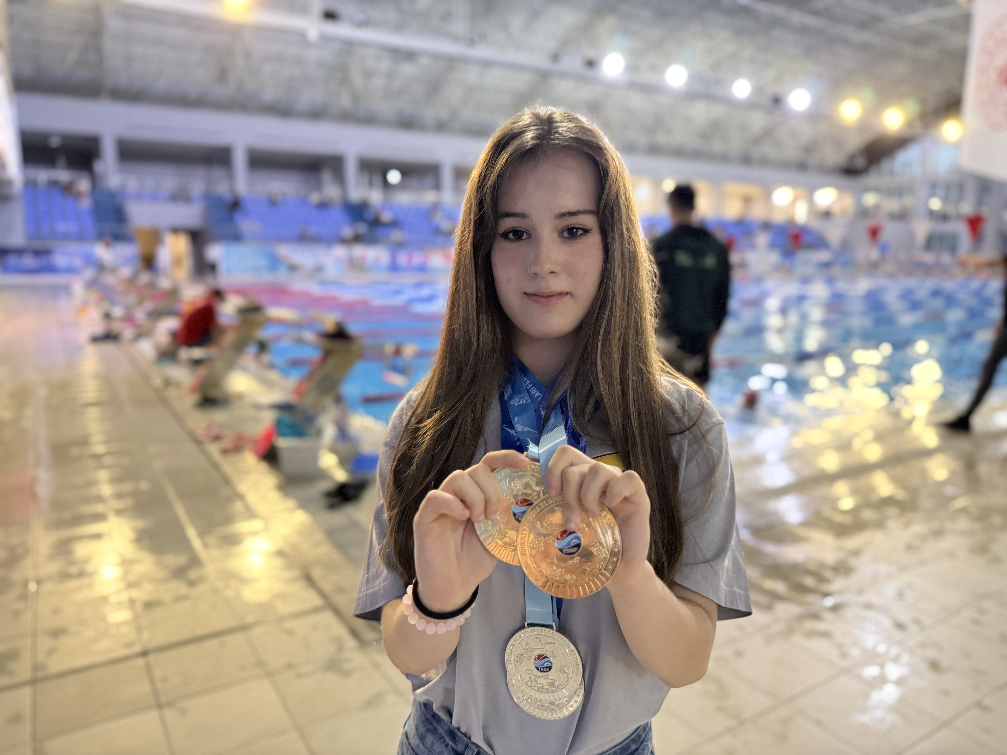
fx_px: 698
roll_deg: -0.9
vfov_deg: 56.8
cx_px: 504
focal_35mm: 24
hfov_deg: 71.6
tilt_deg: -10.1
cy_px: 378
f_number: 1.78
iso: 640
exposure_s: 1/33
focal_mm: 6.76
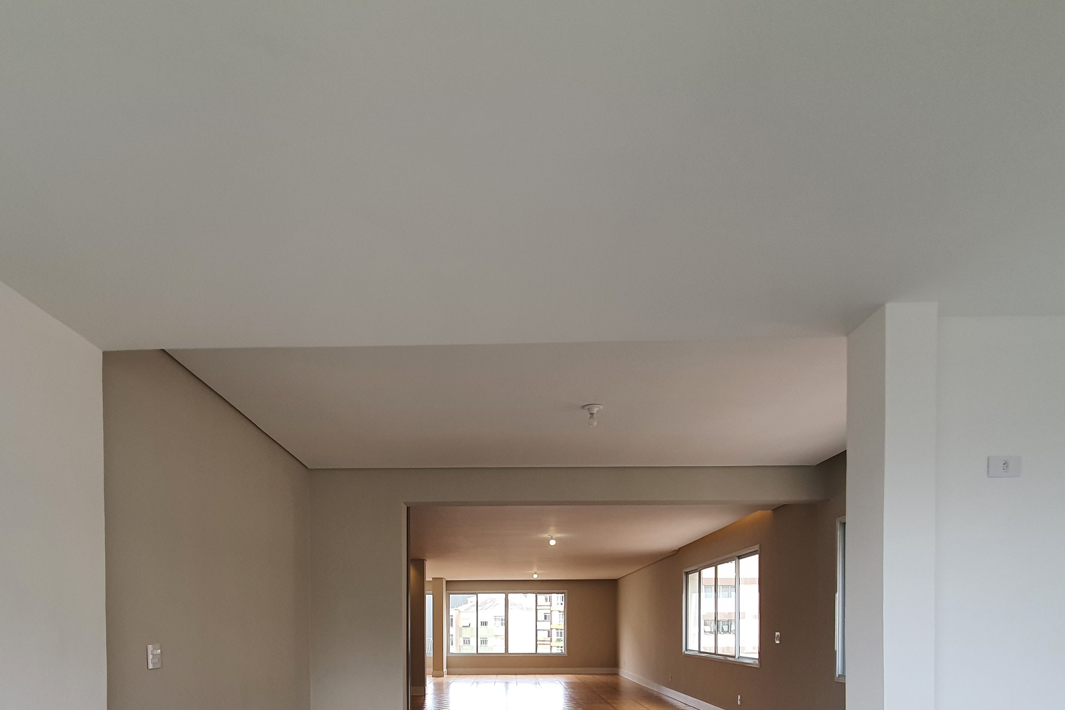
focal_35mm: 22
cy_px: 642
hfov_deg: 78.4
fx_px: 651
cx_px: 481
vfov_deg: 50.6
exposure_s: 1/120
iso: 50
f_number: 2.2
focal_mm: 1.8
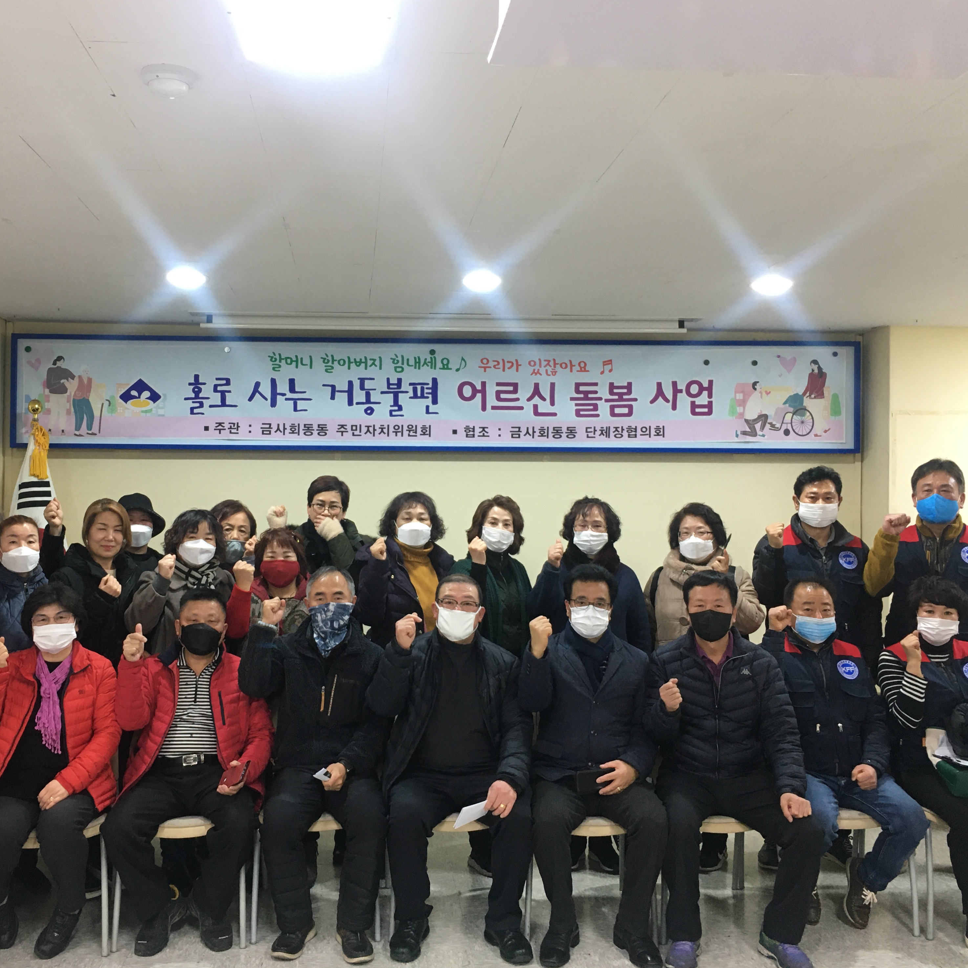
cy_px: 476
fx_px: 1107
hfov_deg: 47.0
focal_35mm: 35
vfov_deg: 47.2
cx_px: 399
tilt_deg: +0.6
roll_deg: -0.7
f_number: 2.2
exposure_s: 1/30
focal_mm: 4.15
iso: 80
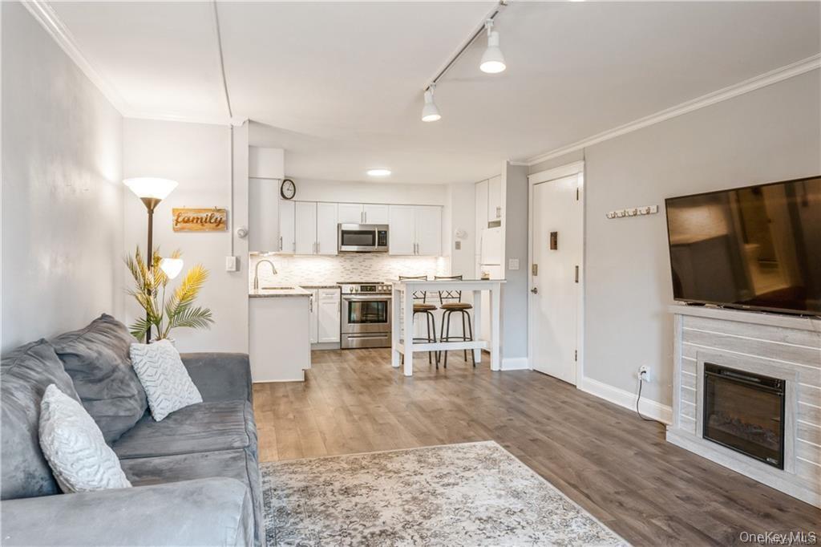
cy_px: 274
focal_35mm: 24
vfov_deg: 53.1
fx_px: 547
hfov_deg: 73.8
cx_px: 410
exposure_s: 1/1.67
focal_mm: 16
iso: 100
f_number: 10
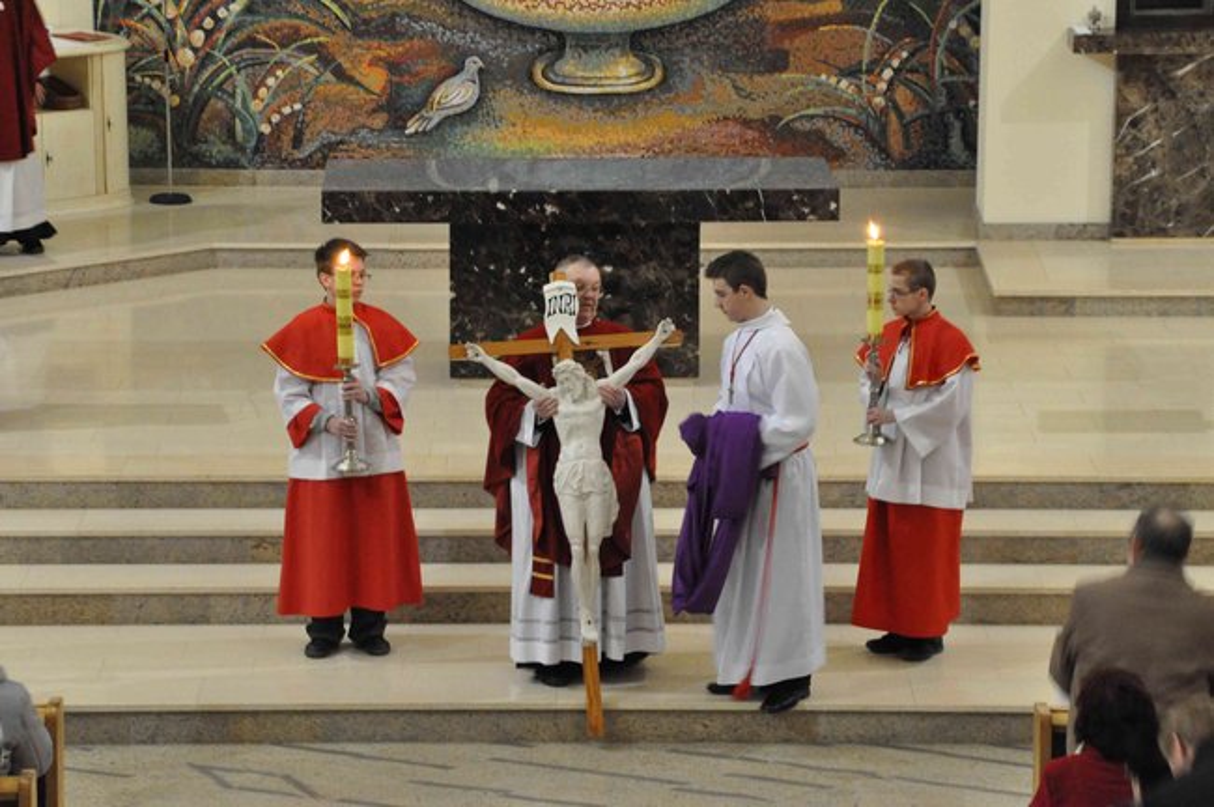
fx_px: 4952
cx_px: 607
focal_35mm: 147
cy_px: 404
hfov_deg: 14.0
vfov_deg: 9.3
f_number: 11
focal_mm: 98
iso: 3200
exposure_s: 1/8
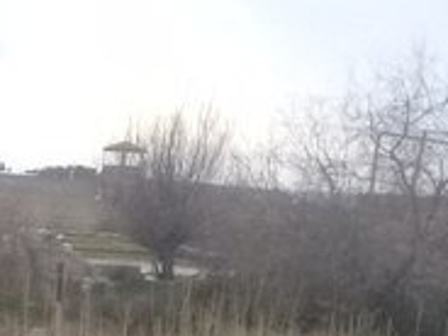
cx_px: -329
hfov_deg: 15.5
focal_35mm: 111
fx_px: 1437
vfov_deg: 12.5
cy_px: 544
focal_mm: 3.3
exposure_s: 1/212
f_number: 2.2
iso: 50
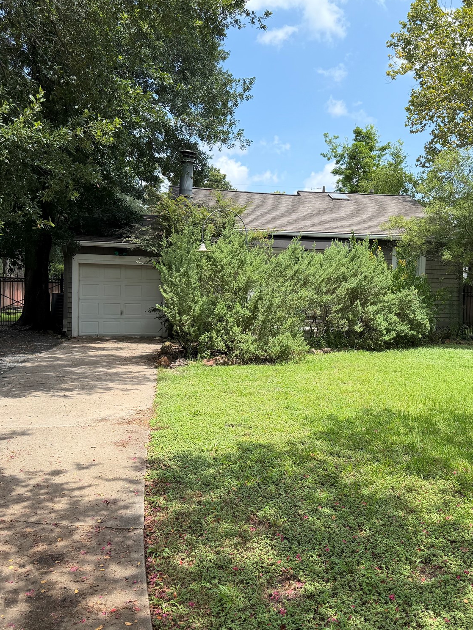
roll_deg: -1.7
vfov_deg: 55.3
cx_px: 296
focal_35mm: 33
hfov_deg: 42.6
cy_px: 308
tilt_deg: -2.4
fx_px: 601
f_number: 1.78
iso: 100
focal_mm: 6.76
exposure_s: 1/2053
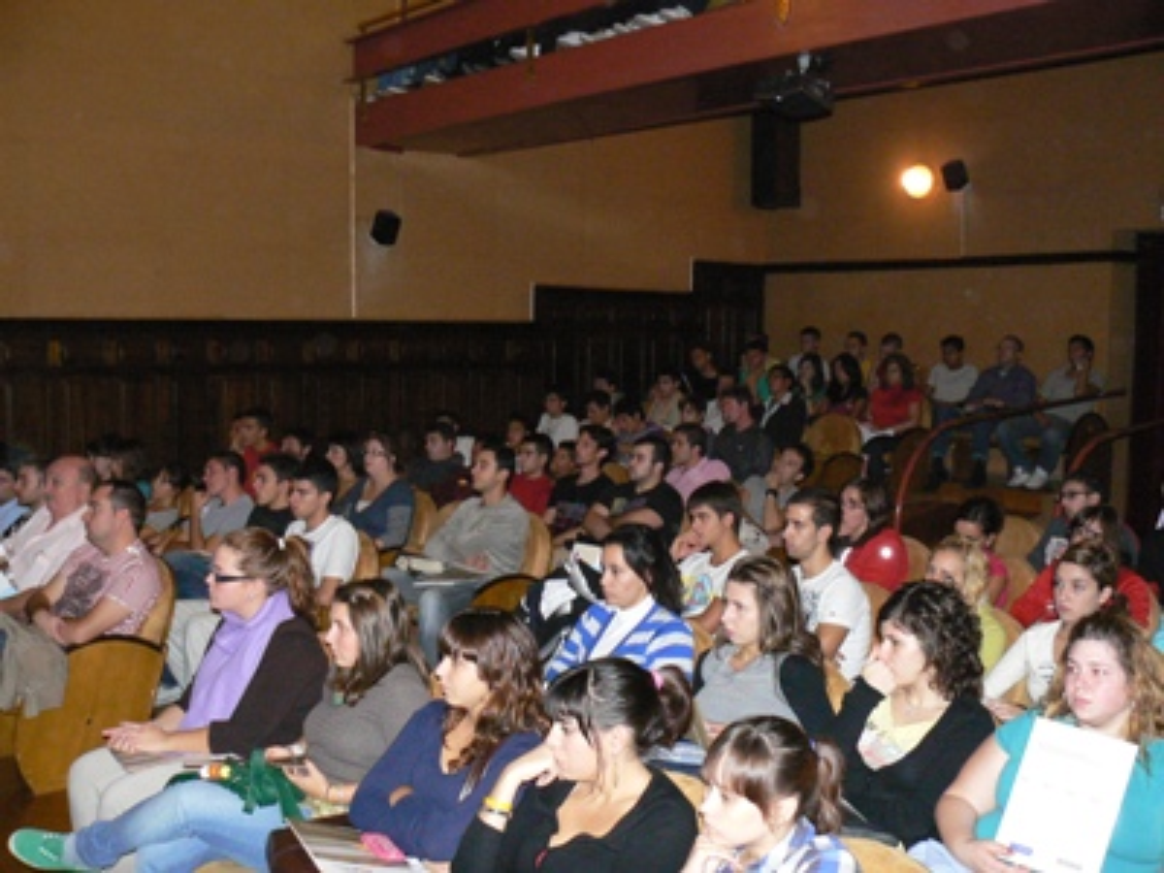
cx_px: 582
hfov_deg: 51.4
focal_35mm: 36
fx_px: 1211
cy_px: 436
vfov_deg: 39.7
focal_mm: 6
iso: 320
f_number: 2.8
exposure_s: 1/30
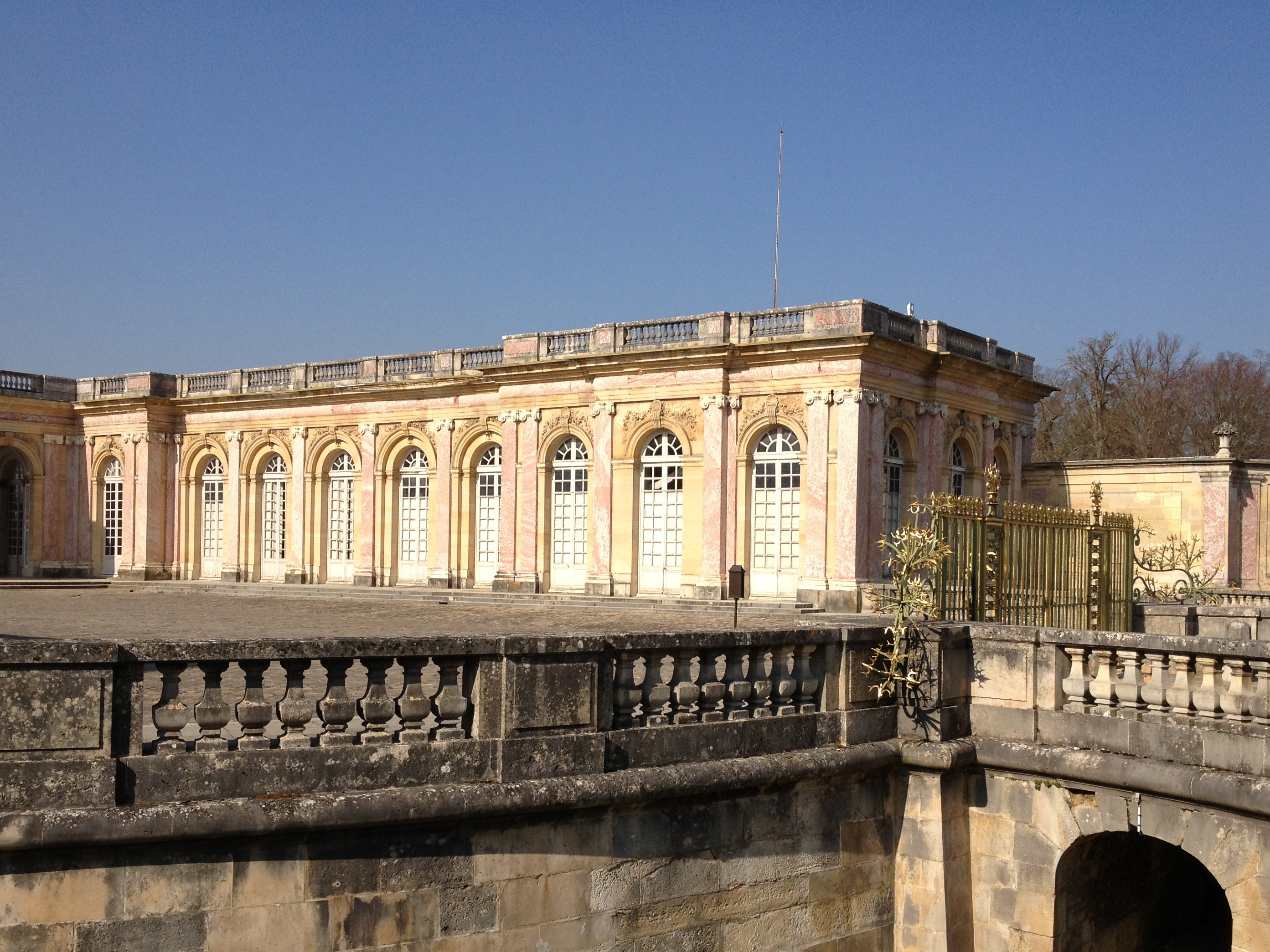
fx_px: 1504
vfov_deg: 35.1
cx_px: 653
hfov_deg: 45.8
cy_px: 555
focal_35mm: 41
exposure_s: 1/2208
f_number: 2.4
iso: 50
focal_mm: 4.28
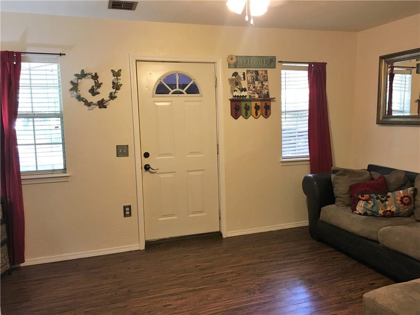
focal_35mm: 29
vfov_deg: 48.2
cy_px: 158
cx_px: 210
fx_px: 352
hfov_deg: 61.7
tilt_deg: -6.7
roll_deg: +1.2
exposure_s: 1/30
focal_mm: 4.15
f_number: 2.2
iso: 125
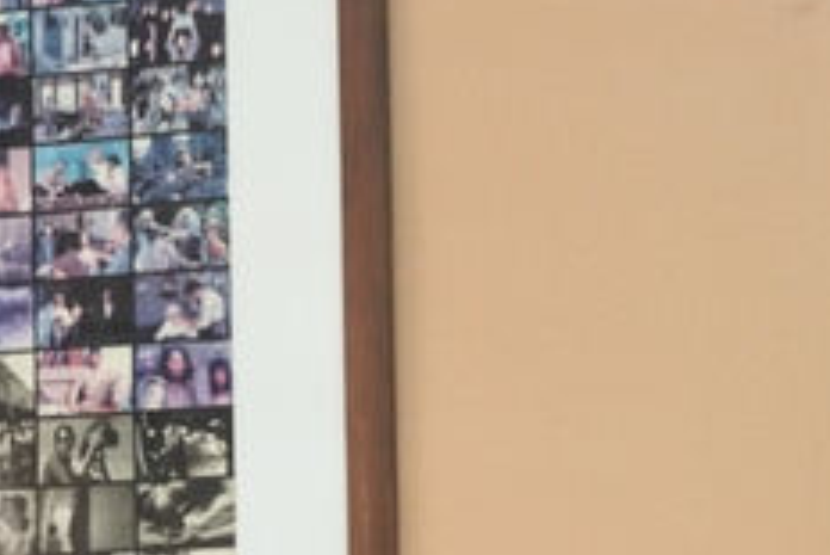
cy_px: 1004
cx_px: 140
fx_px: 4009
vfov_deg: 7.7
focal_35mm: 174
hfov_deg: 11.8
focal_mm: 39.4
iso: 2000
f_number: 4
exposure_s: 1/160
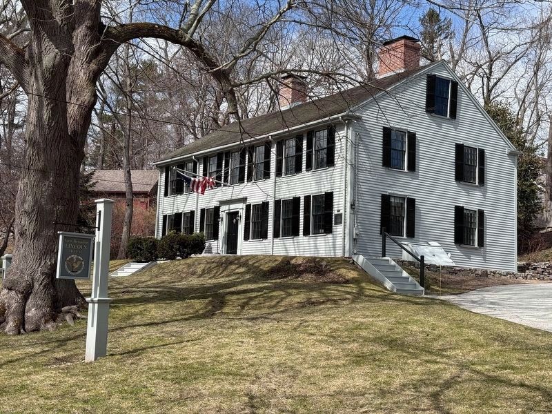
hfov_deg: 39.7
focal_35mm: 48
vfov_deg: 30.3
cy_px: 207
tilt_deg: +7.4
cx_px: 276
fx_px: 765
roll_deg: -2.4
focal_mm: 6.76
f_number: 1.78
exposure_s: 1/3226
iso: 64
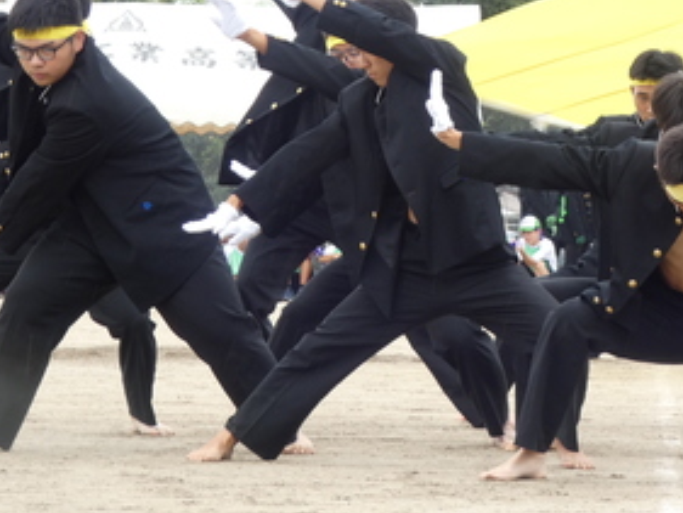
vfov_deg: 4.9
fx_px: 5961
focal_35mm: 302
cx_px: 554
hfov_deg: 6.5
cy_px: 100
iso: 125
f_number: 5.5
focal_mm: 31.7
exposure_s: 1/80
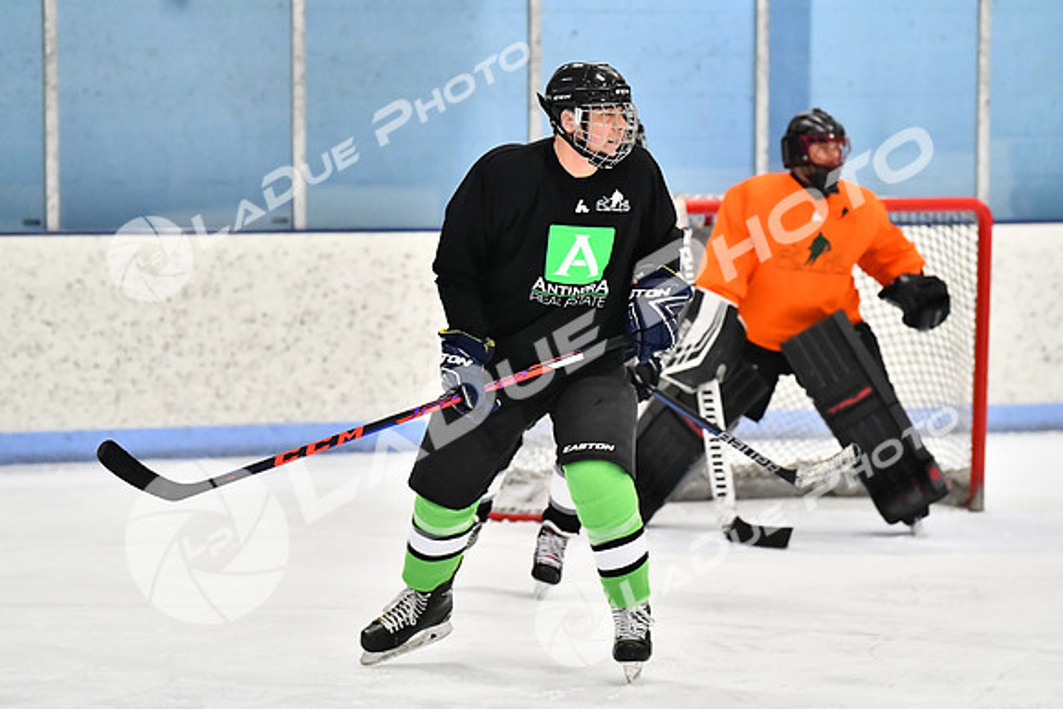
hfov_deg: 9.1
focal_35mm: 225
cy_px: 354
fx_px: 6645
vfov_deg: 6.1
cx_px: 532
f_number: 2.8
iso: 6400
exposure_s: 1/1250
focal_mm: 150
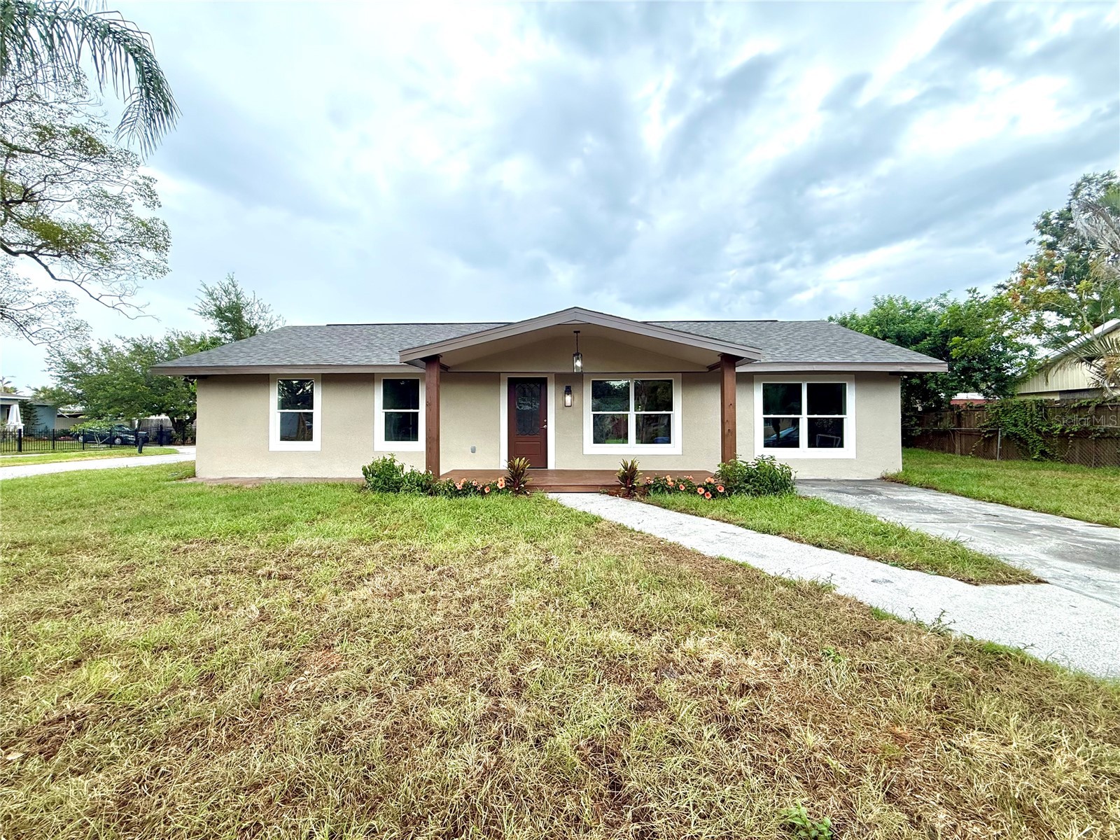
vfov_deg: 85.7
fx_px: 453
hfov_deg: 102.1
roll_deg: -0.2
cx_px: 560
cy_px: 420
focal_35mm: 14
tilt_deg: +0.2
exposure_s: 1/353
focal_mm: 2.22
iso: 50
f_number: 2.2
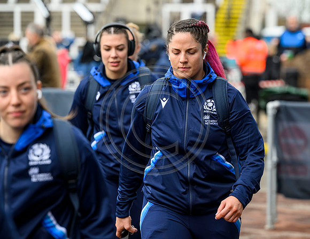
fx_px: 1661
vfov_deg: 8.2
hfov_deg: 10.7
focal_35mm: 184
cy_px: 110
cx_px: 193
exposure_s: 1/640
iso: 500
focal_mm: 155
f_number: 4
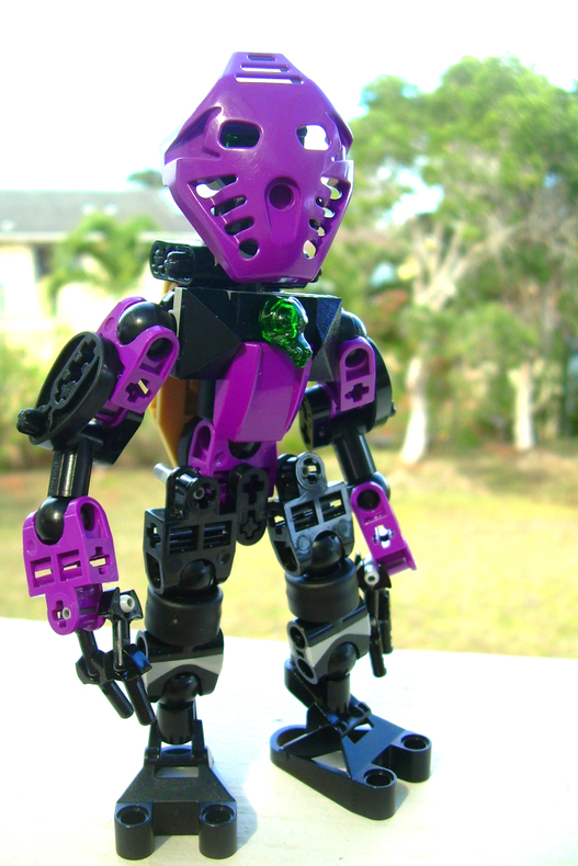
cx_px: 263
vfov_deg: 48.4
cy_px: 437
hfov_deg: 33.4
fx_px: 963
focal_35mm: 40
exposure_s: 1/250
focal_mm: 6.3
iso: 50
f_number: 2.8
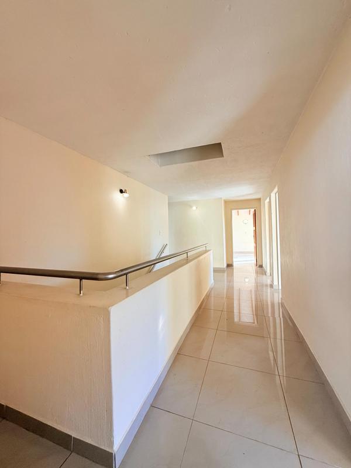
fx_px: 189
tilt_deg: +1.1
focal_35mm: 14
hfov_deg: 85.7
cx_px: 176
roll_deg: +0.7
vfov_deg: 102.1
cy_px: 234
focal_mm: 2.22
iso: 100
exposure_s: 1/99
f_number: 2.2
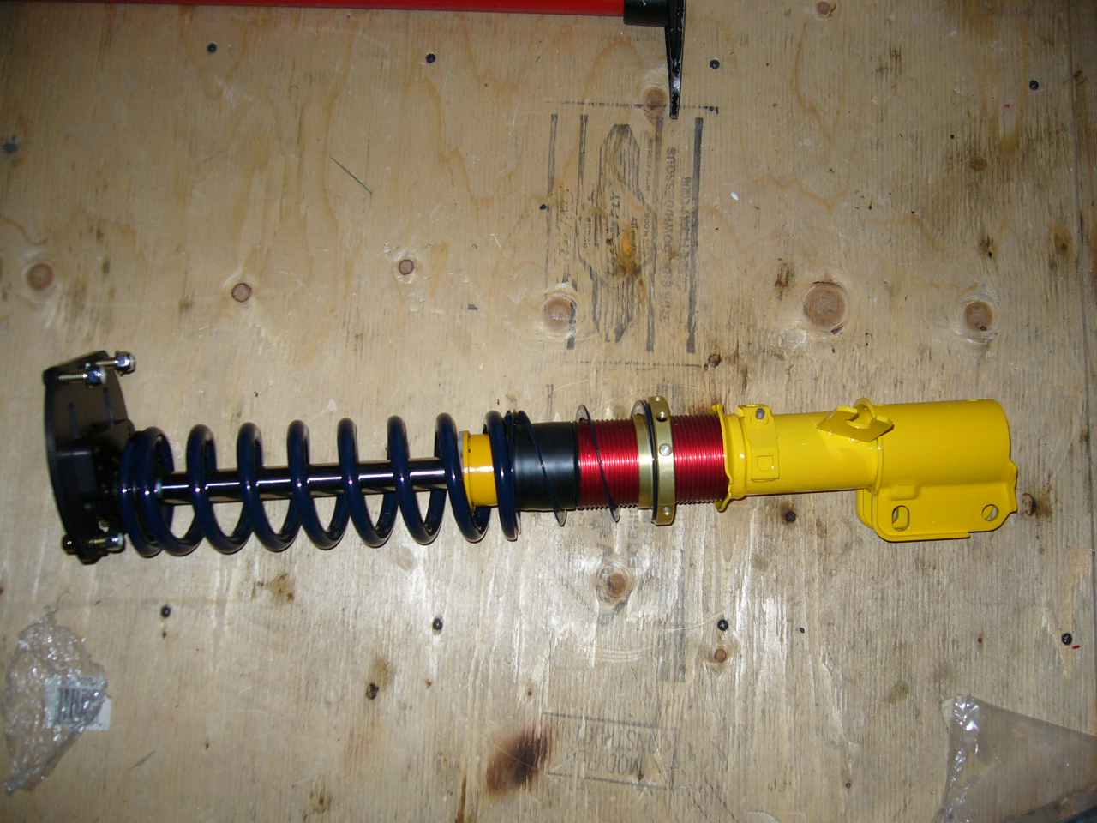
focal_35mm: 35
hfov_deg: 52.6
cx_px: 548
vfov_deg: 40.7
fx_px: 1109
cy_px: 412
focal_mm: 5.8
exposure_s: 1/60
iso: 100
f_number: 2.8
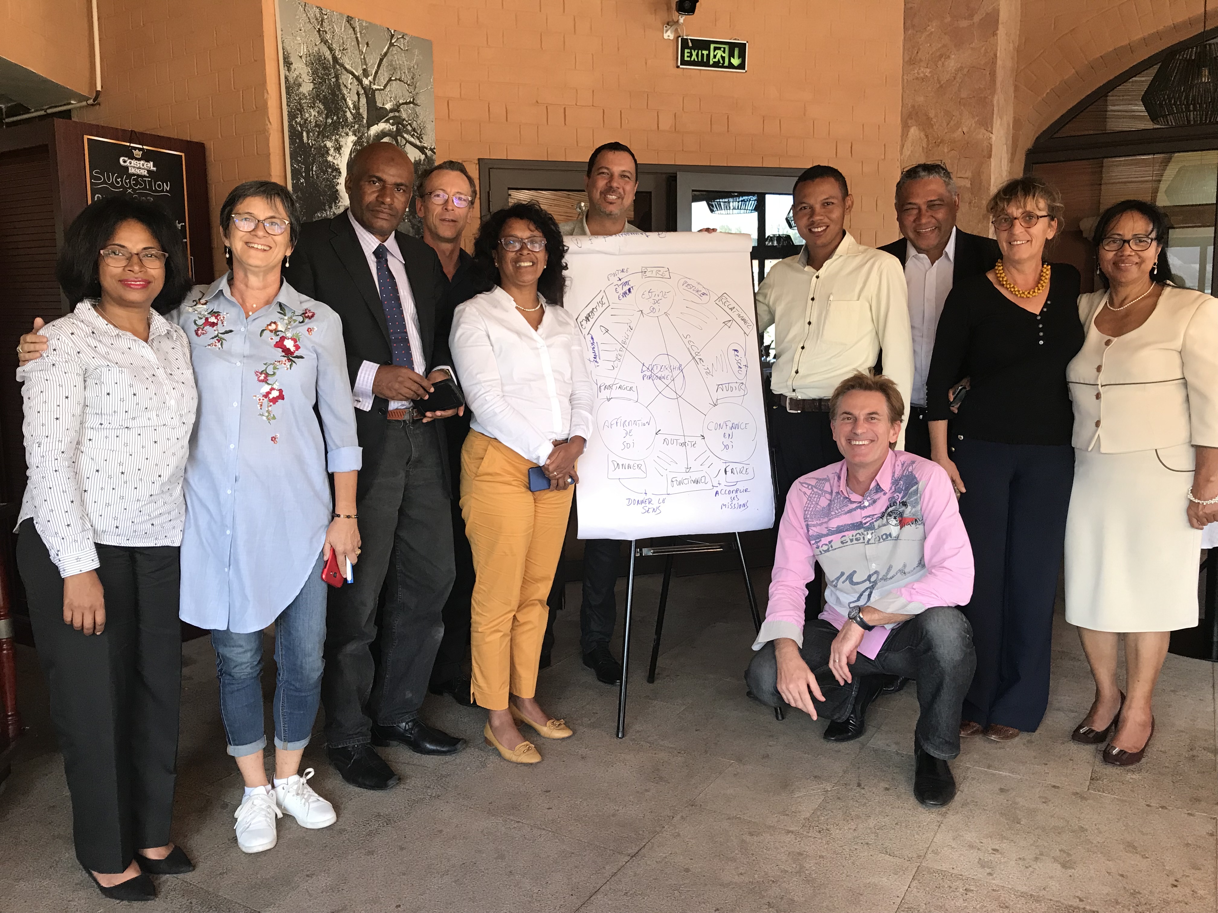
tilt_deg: -8.2
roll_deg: +0.6
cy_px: 456
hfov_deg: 63.4
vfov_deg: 49.7
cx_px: 609
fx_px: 985
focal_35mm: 28
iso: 32
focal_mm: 3.99
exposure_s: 1/33
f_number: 1.8
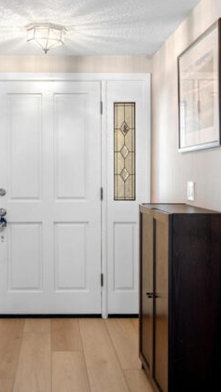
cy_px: 161
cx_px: 48
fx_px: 468
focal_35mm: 45
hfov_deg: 26.1
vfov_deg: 45.3
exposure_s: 1.3
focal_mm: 23.5
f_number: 8
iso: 125
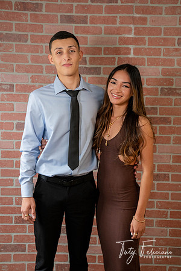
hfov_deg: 26.5
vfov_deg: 38.9
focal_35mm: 51
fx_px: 385
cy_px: 136
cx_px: 90
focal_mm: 51
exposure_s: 1/80
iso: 1600
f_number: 5.6
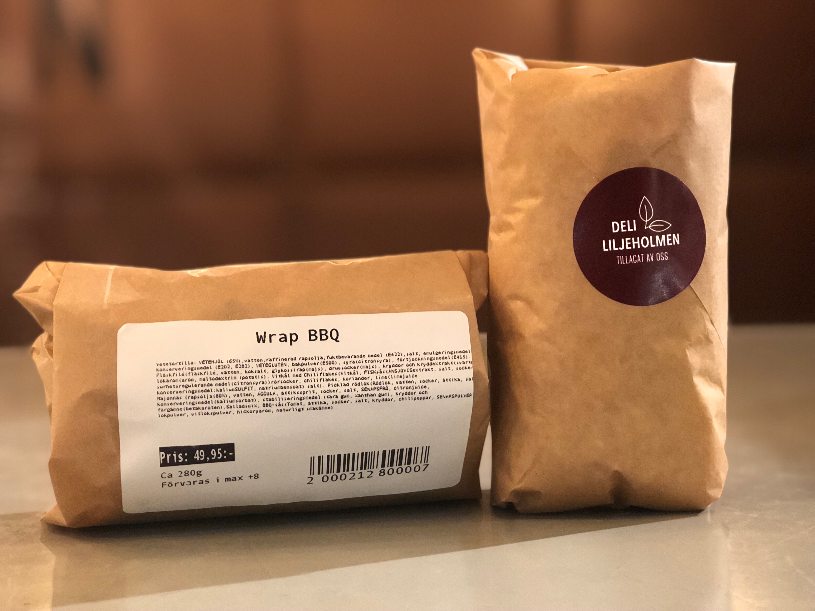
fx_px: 1342
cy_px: 306
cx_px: 408
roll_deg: +1.4
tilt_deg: -3.4
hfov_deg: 33.8
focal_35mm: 57
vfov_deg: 25.7
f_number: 2.8
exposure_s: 1/50
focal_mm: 6.6
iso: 640
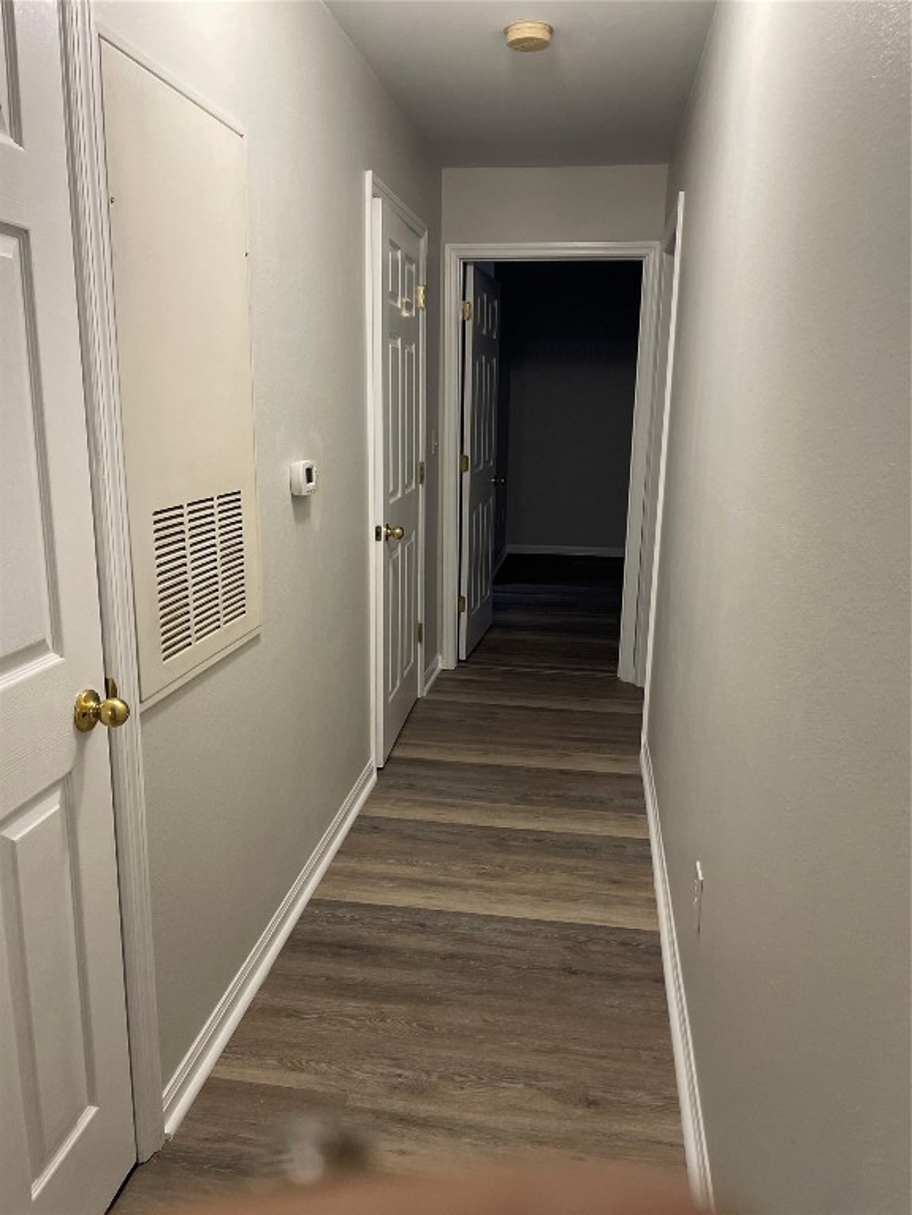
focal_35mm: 26
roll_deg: -0.1
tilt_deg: -12.7
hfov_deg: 53.1
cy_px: 608
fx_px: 913
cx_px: 456
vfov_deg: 67.3
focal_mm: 4.2
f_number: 1.6
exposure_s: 1/60
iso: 200
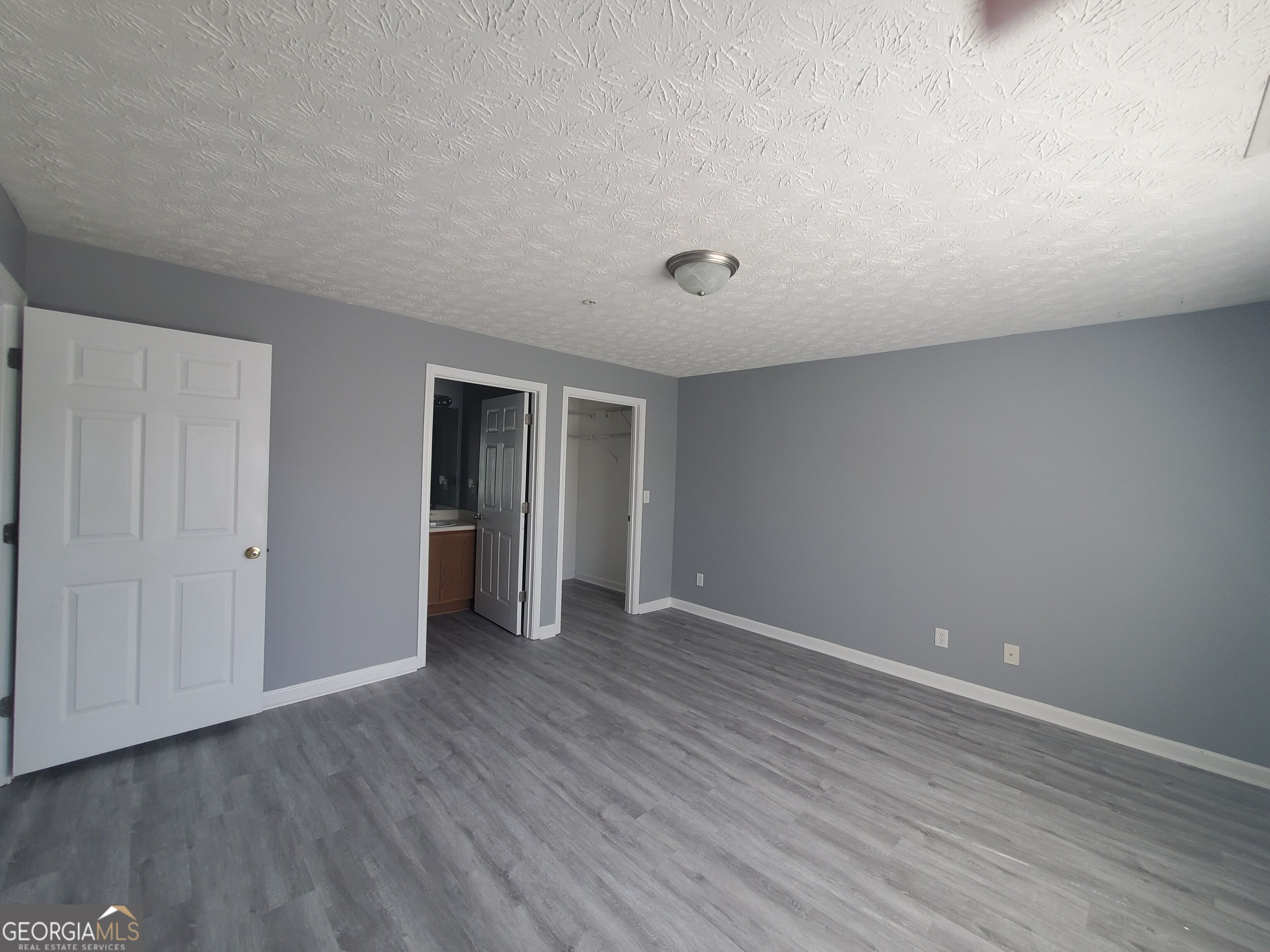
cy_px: 476
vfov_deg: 89.9
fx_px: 477
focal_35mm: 13
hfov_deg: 106.2
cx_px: 635
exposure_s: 1/60
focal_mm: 1.8
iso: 64
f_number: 2.2
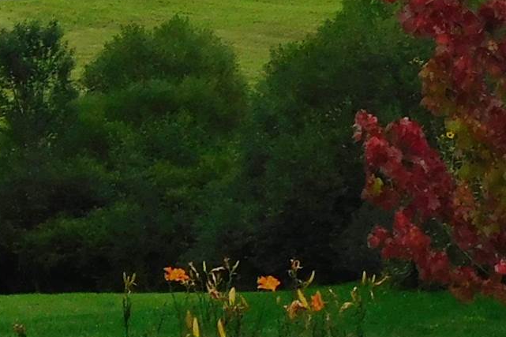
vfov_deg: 4.2
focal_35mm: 329
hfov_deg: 6.3
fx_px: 4623
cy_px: 21
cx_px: 152
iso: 125
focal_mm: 11.7
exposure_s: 1/800
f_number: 4.2
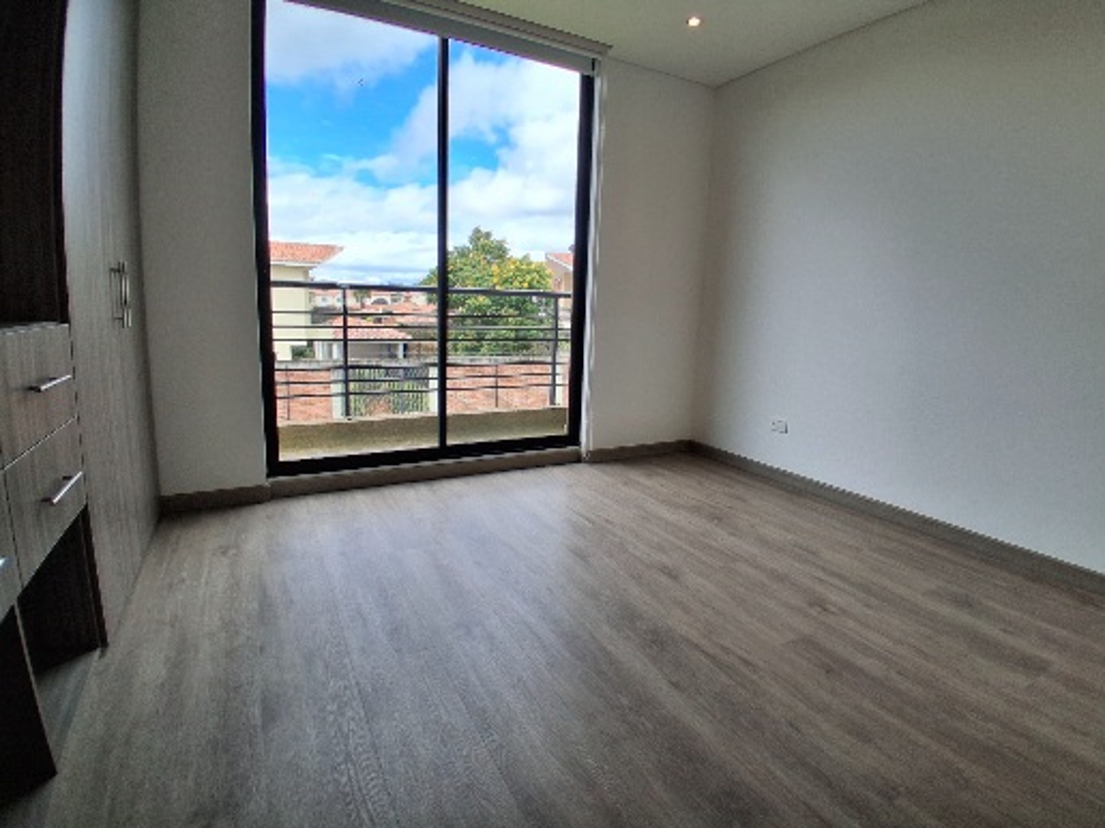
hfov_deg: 91.0
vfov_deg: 74.7
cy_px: 414
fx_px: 543
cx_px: 552
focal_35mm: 17
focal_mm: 1.4
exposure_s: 1/526
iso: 50
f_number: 2.2
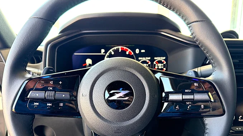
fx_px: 174
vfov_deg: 42.4
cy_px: 89
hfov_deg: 69.9
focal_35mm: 27
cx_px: 123
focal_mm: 6.76
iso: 200
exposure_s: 1/164
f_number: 1.78
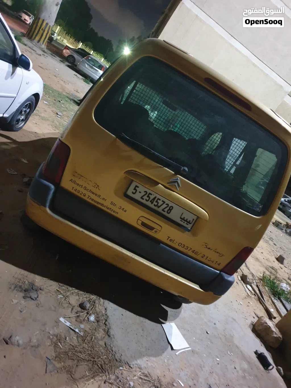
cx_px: 146
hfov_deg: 53.1
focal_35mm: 26
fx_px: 291
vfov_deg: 67.3
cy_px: 194
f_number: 1.5
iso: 640
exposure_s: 1/10
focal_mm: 4.3
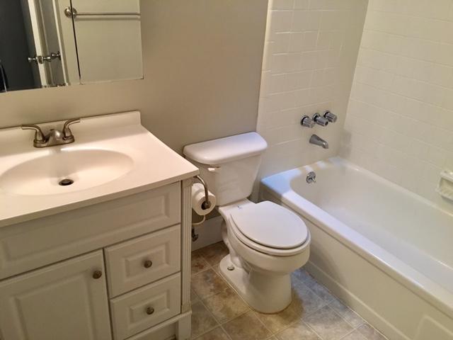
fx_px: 380
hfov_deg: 61.7
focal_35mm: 29
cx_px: 226
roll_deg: -3.6
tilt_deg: -25.9
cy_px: 170
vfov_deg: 48.2
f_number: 2.2
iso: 64
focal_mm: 4.15
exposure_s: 1/15
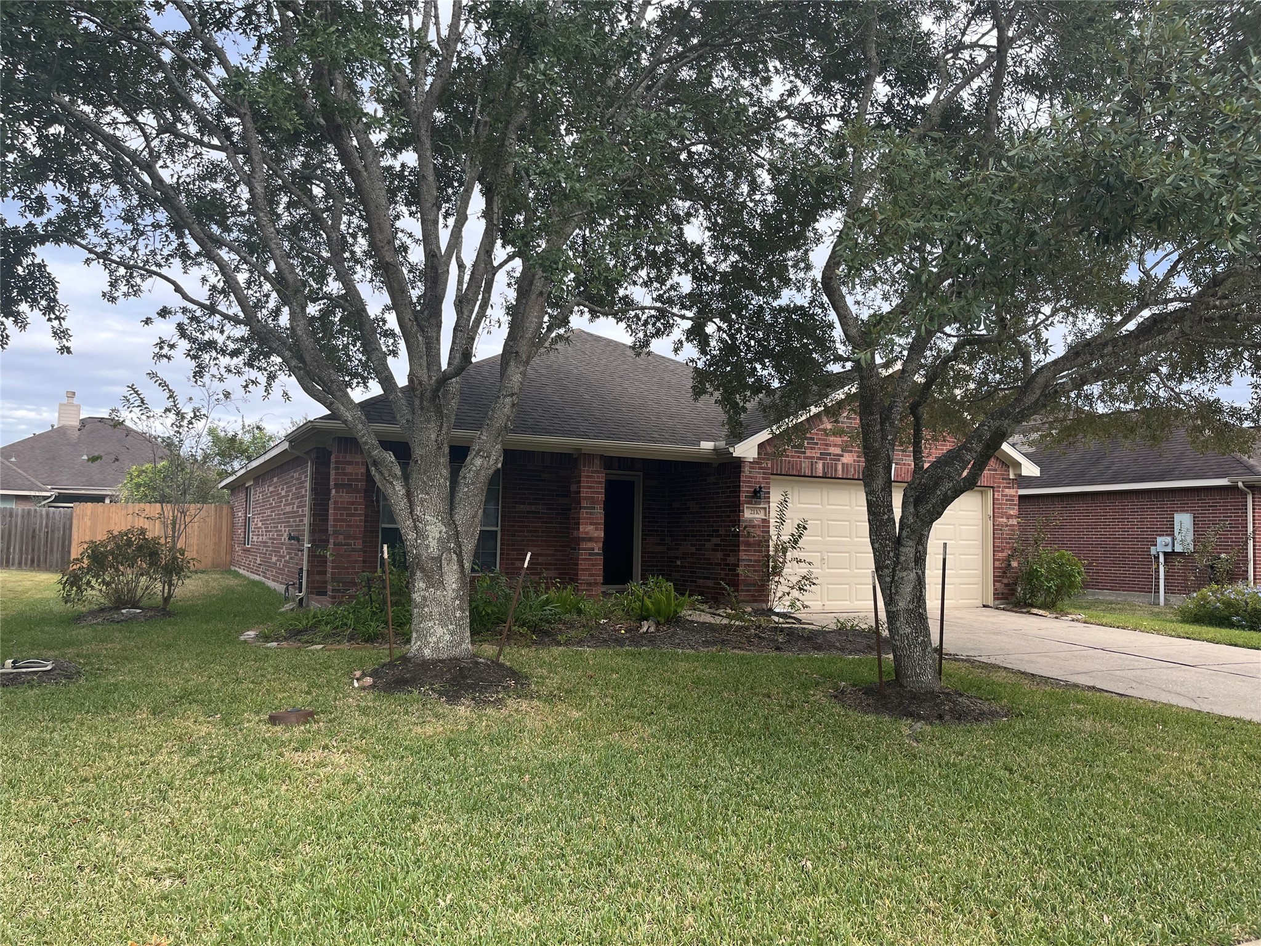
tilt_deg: +3.9
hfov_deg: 67.3
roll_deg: -1.4
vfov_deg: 53.1
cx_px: 630
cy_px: 473
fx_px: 947
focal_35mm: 26
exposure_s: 1/577
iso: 50
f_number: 1.6
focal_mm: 5.1
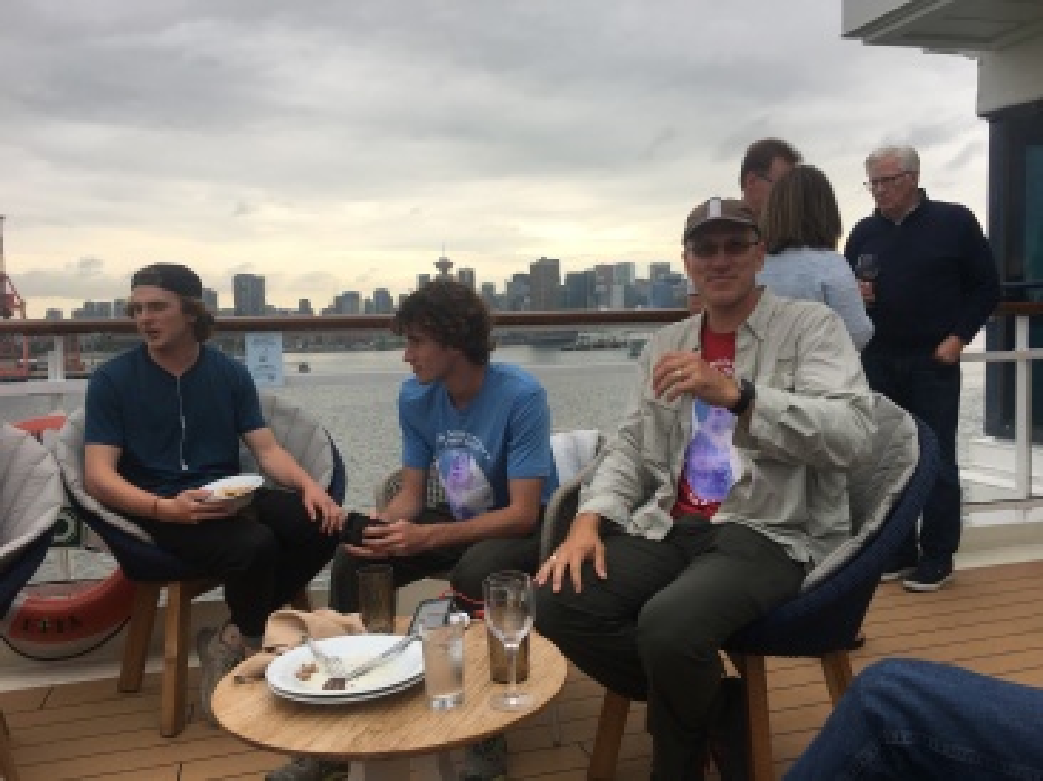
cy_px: 390
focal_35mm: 29
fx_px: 873
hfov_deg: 61.7
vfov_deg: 48.2
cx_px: 522
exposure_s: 1/466
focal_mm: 4.15
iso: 25
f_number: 2.2
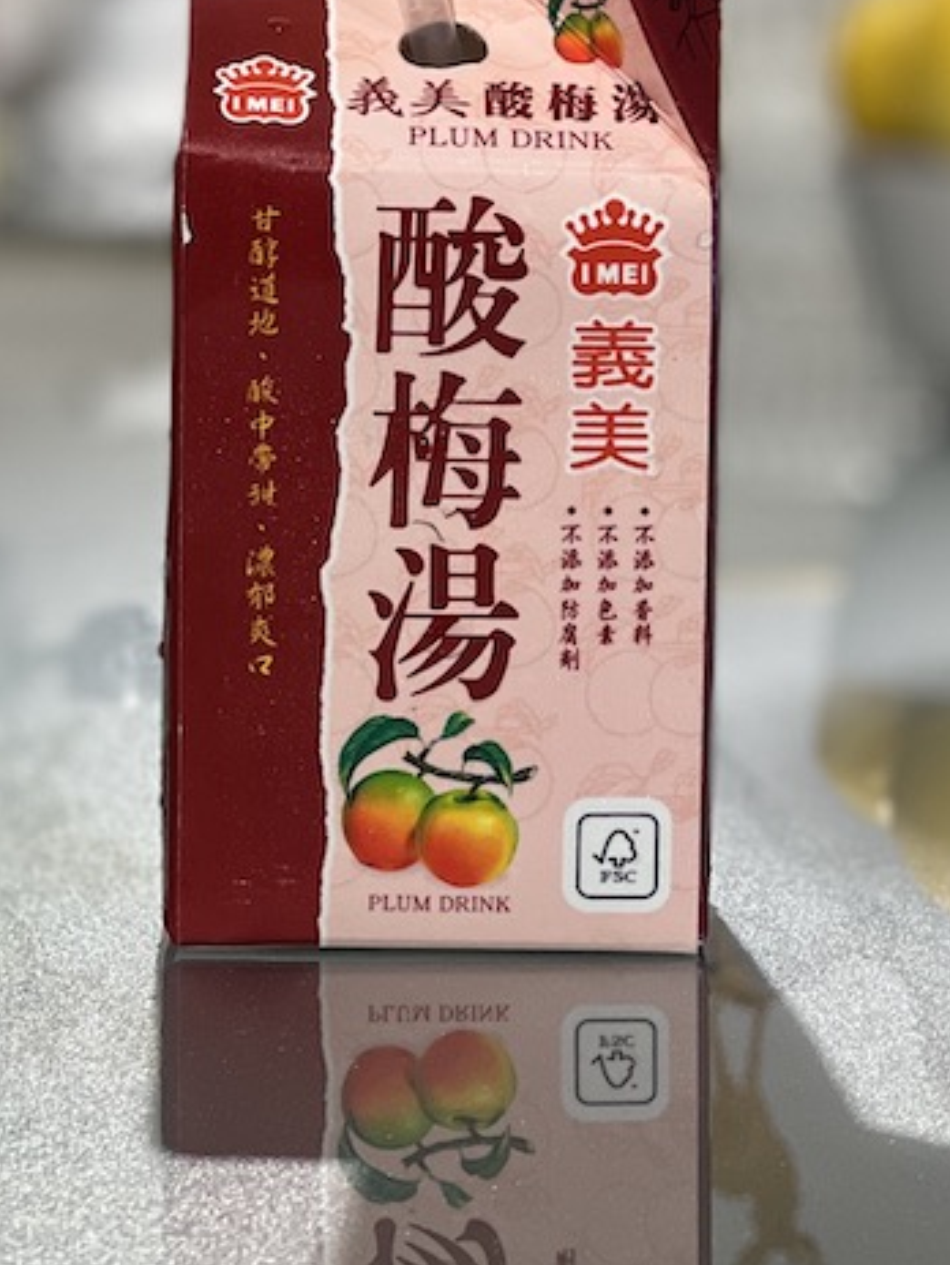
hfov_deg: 9.6
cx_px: 516
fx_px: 5664
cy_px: 365
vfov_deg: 12.7
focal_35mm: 155
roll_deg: -0.3
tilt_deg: -4.4
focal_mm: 9
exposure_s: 1/60
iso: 160
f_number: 2.8
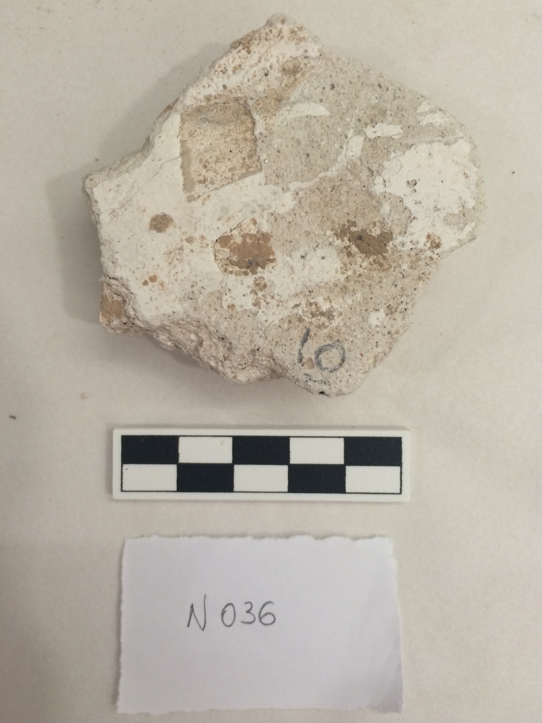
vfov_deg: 60.0
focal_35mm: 30
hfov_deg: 46.8
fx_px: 626
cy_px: 362
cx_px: 274
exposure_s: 1/30
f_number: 2.2
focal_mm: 4.15
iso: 64
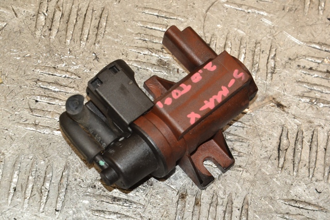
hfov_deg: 14.9
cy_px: 110
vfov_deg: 9.9
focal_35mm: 138
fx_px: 1264
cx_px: 165
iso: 800
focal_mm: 92
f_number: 9
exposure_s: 1/200
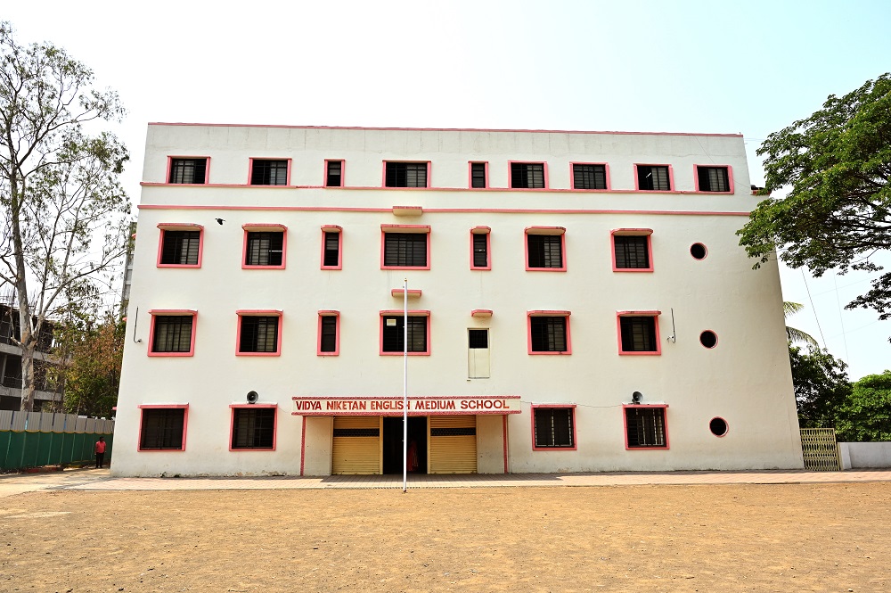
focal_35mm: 24
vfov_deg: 53.1
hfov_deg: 73.8
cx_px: 446
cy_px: 296
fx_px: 593
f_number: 8
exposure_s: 1/400
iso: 250
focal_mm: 24
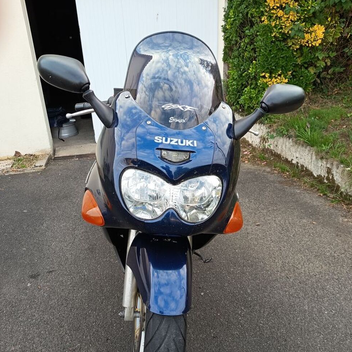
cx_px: 177
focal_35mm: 29
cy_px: 190
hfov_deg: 55.6
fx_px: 334
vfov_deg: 55.6
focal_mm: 5.27
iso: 169
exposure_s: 1/100
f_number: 1.7
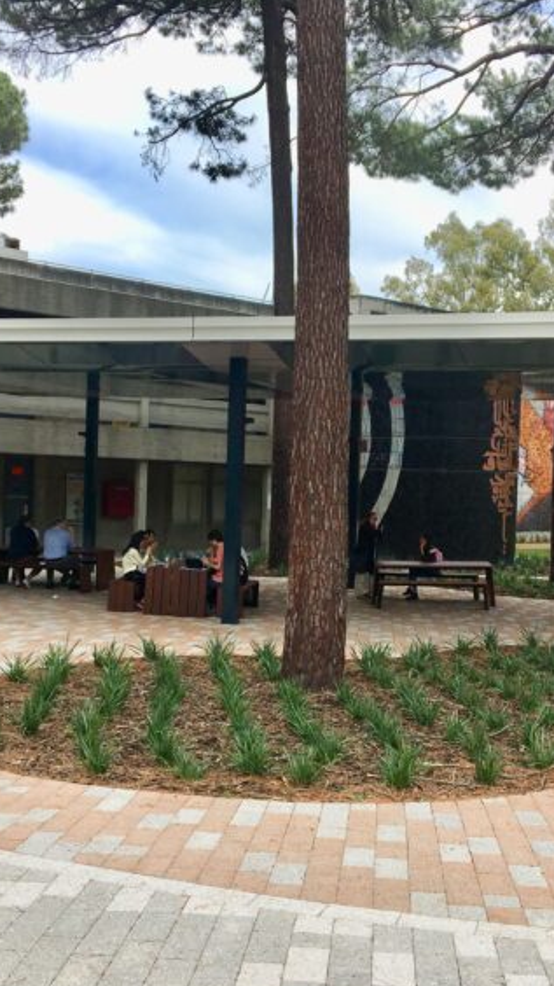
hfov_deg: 27.7
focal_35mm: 43
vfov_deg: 47.4
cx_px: 308
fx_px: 1124
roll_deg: -2.1
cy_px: 502
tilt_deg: -0.2
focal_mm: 4.15
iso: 25
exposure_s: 1/1054
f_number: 2.2
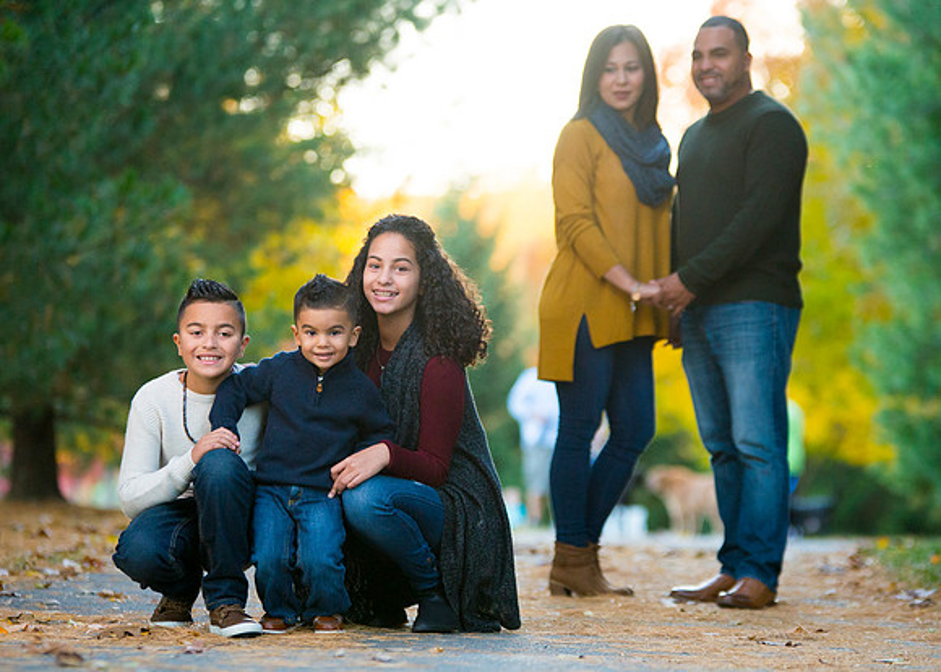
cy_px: 383
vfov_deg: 8.3
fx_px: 4647
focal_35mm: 174
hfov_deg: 11.6
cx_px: 469
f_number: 3.2
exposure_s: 1/640
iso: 1250
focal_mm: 140
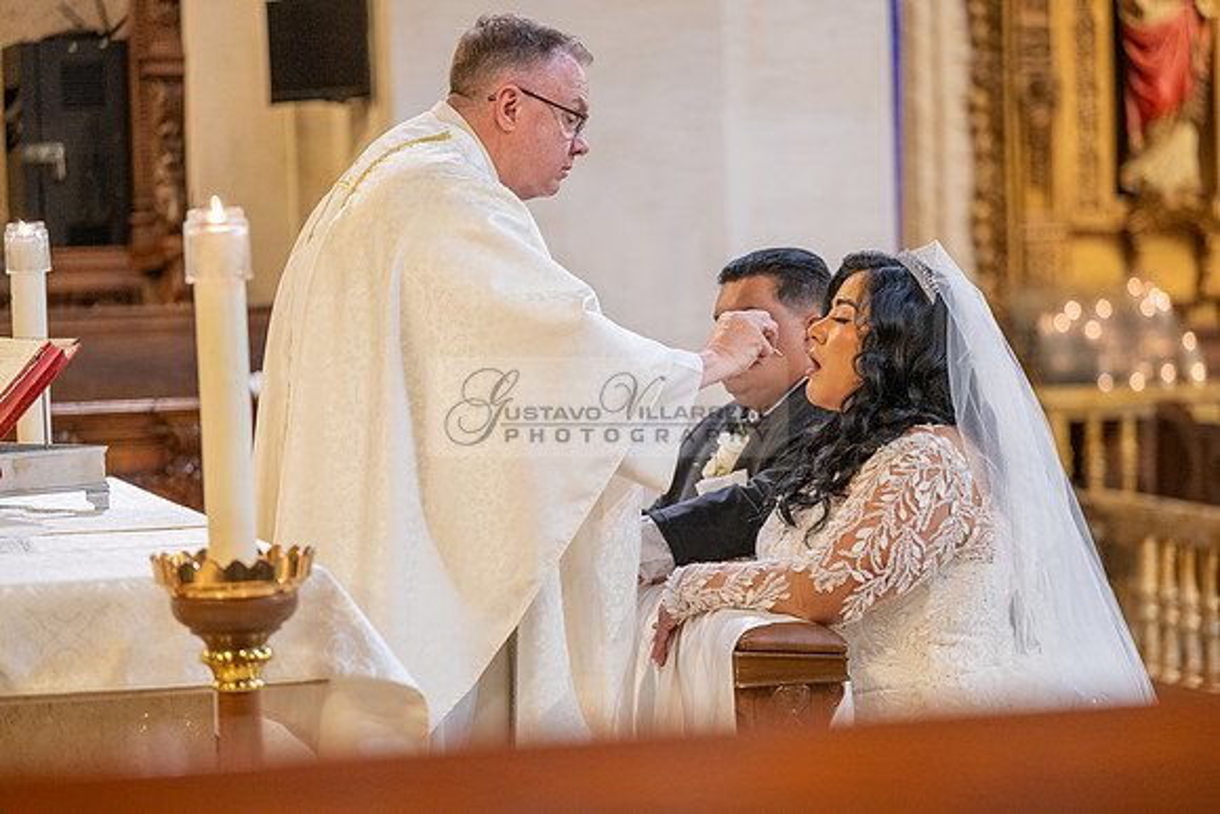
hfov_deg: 17.1
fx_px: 4067
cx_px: 610
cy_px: 407
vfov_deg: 11.4
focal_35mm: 120
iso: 2000
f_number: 2.8
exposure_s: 1/100
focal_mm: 120
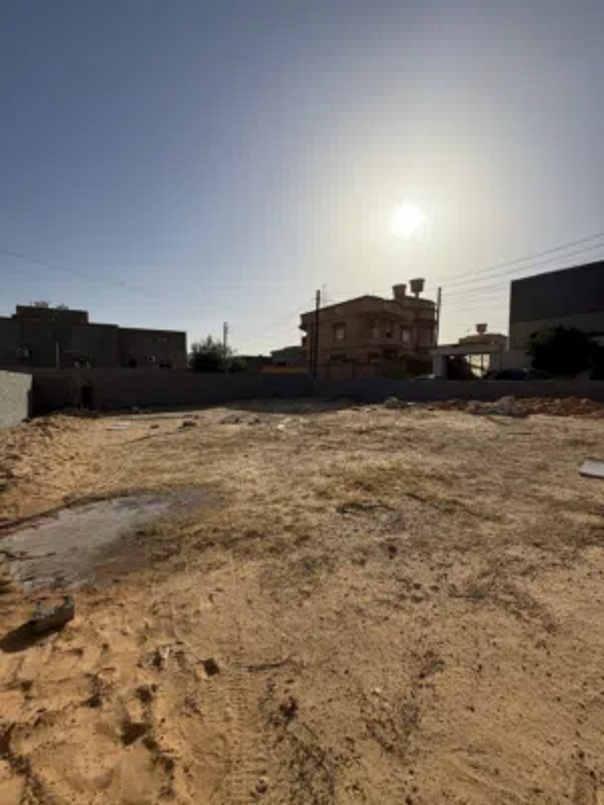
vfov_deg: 102.1
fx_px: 326
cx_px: 302
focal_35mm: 14
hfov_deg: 85.7
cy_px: 402
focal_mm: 2.22
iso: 64
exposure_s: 1/6803
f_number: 2.2
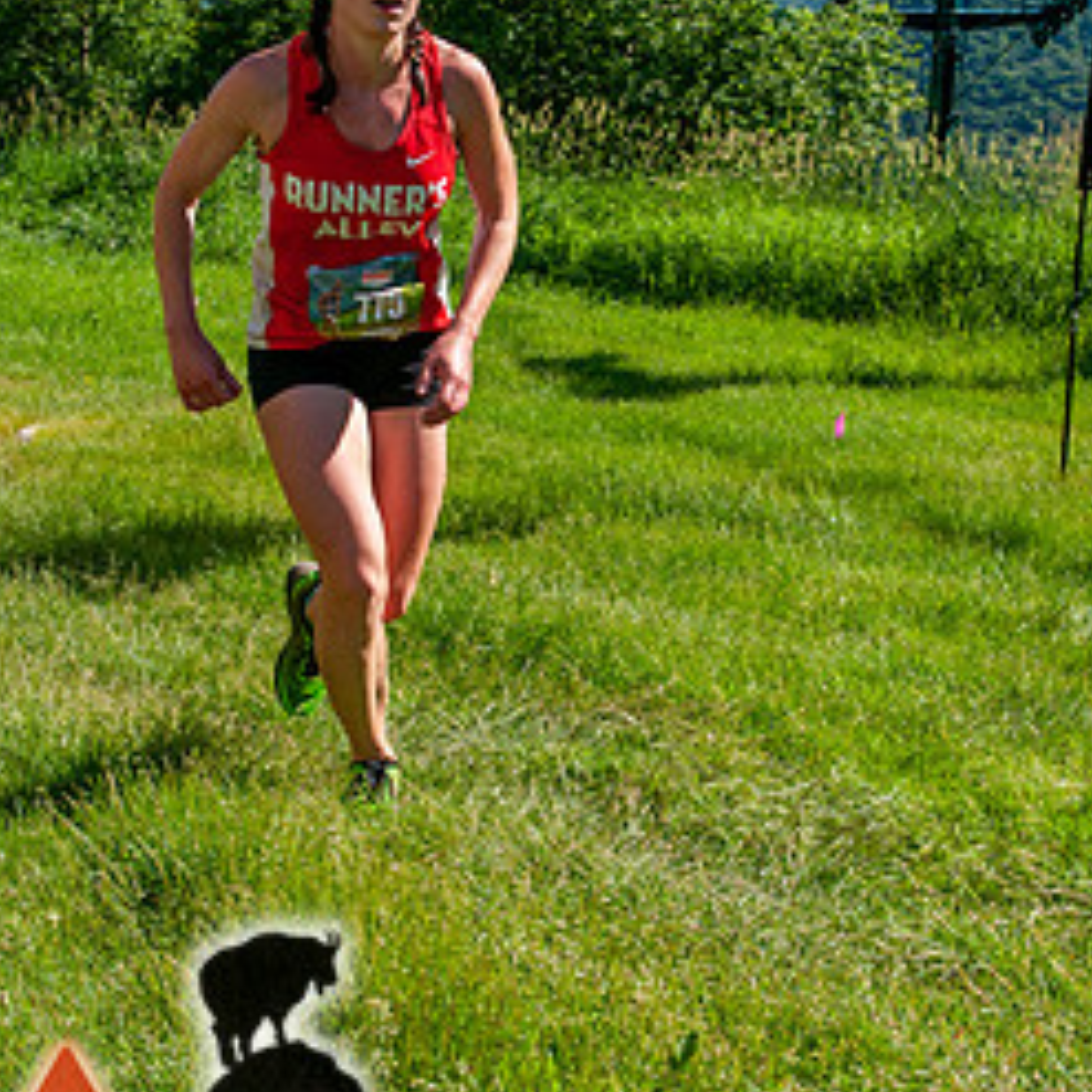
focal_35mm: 79
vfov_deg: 21.9
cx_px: 537
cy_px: 429
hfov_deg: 21.9
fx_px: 2820
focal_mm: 34
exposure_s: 1/500
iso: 200
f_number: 8
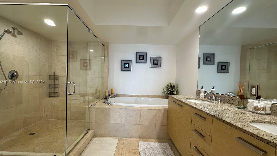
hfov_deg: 99.3
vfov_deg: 67.0
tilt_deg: -0.7
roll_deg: -2.3
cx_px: 132
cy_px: 82
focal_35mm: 16
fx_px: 118
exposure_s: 1/120
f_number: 2.2
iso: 160
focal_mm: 2.22
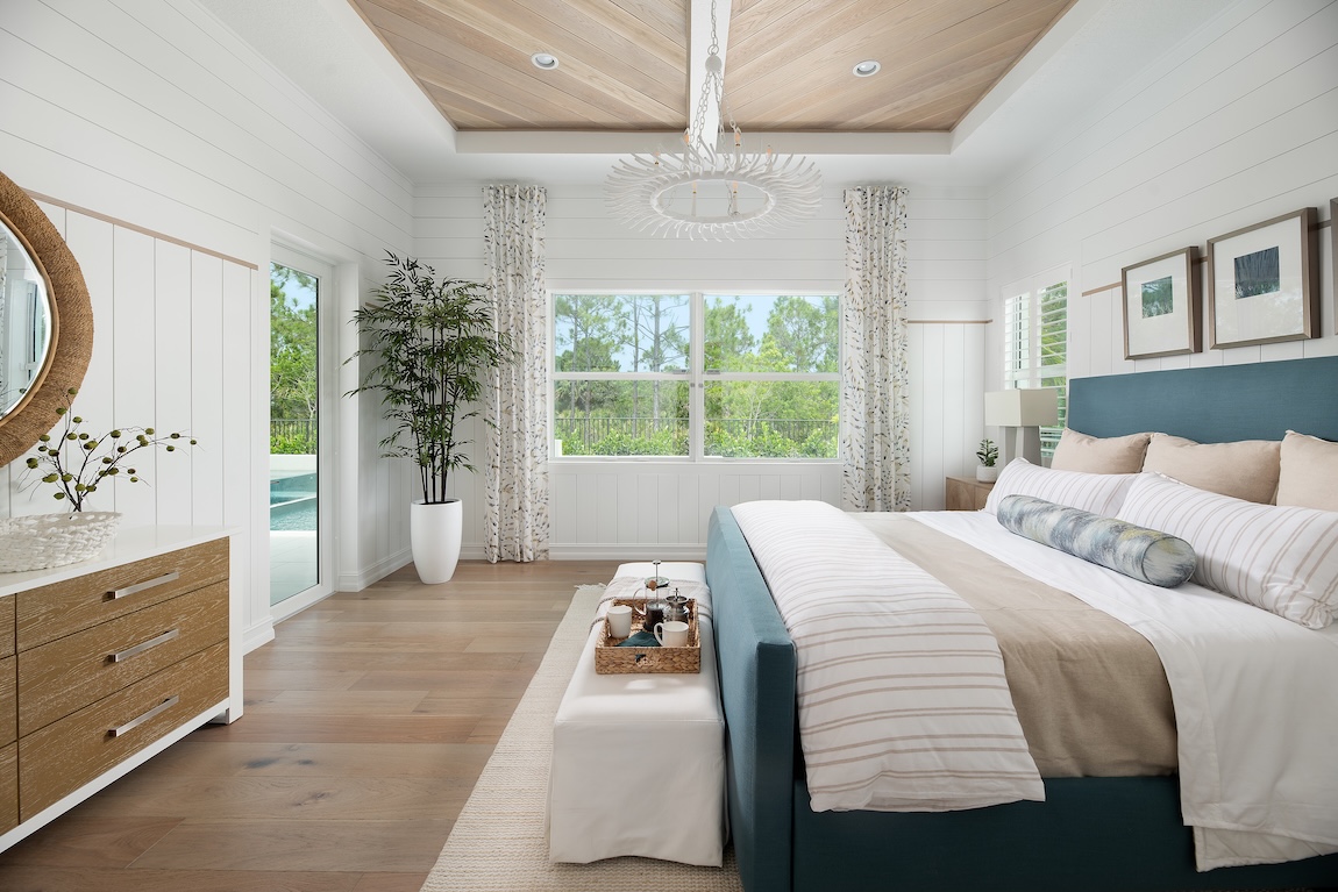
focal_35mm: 14
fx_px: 520
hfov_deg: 104.2
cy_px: 446
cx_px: 669
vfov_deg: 81.2
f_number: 8
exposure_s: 1/13
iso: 100
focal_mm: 14
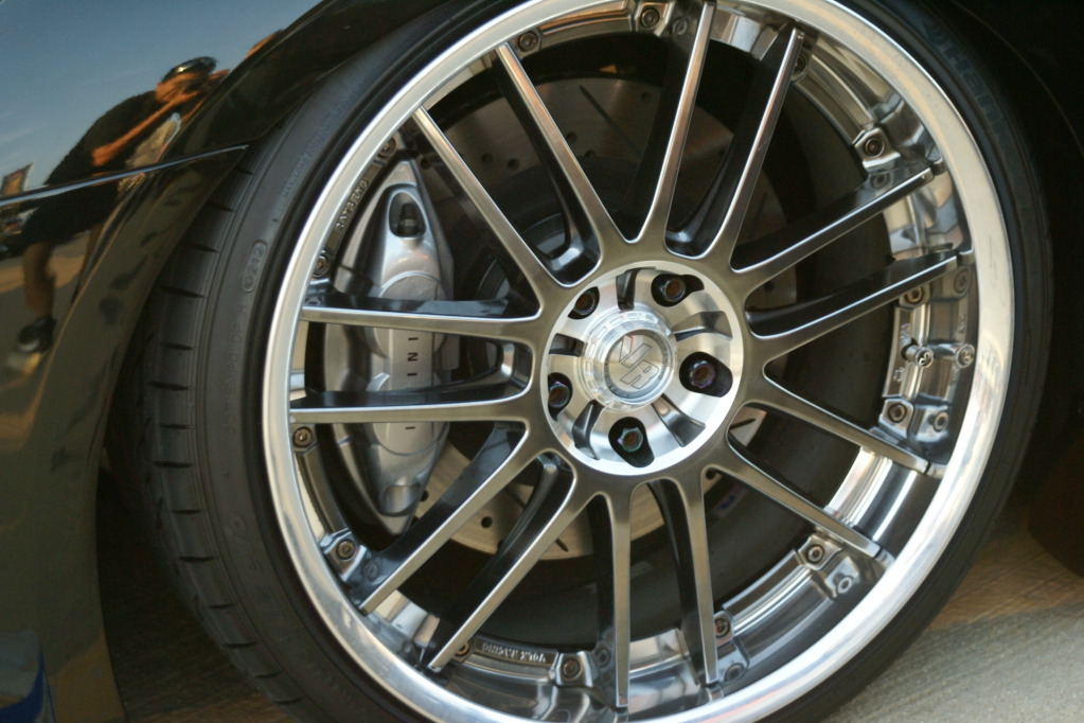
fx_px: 2710
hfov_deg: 22.6
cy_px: 362
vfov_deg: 15.2
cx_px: 542
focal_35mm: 90
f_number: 4.5
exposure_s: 1/100
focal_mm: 60
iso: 400
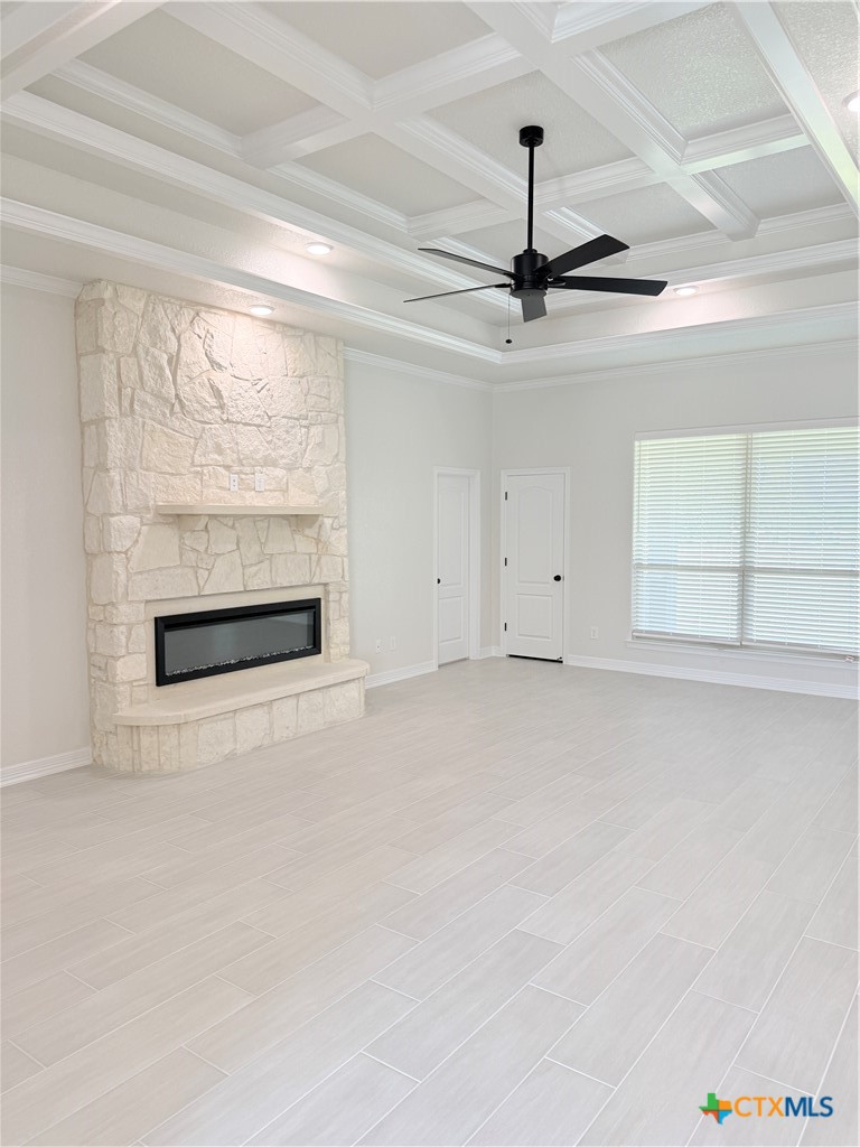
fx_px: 795
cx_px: 430
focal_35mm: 24
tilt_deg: -4.4
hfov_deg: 56.8
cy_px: 574
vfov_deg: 71.6
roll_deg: -0.5
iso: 100
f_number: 1.78
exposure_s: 1/151
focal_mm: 6.76
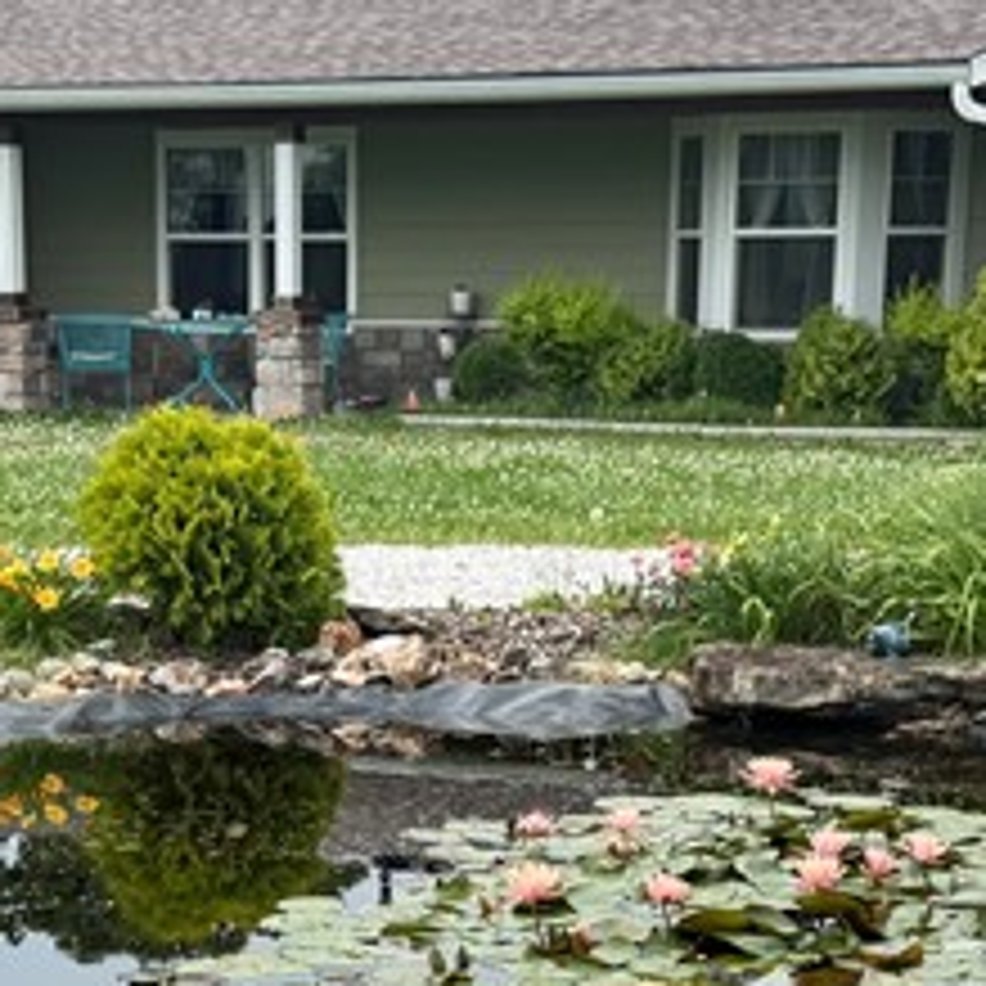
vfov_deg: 16.8
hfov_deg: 17.5
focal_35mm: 99
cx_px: 347
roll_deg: +0.0
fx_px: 3190
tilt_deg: -15.5
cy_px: 1189
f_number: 1.78
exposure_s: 1/2445
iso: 80
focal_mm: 6.76
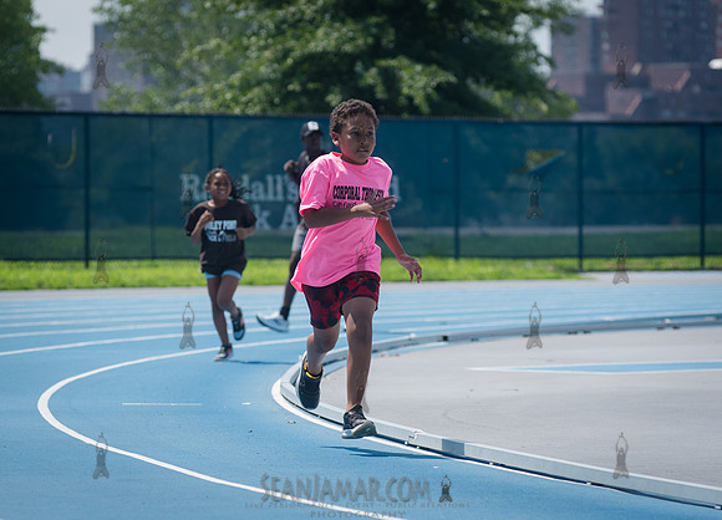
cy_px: 256
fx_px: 4535
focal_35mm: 221
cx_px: 373
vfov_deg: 6.6
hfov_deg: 9.1
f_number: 4.5
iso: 250
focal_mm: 155
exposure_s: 1/1600
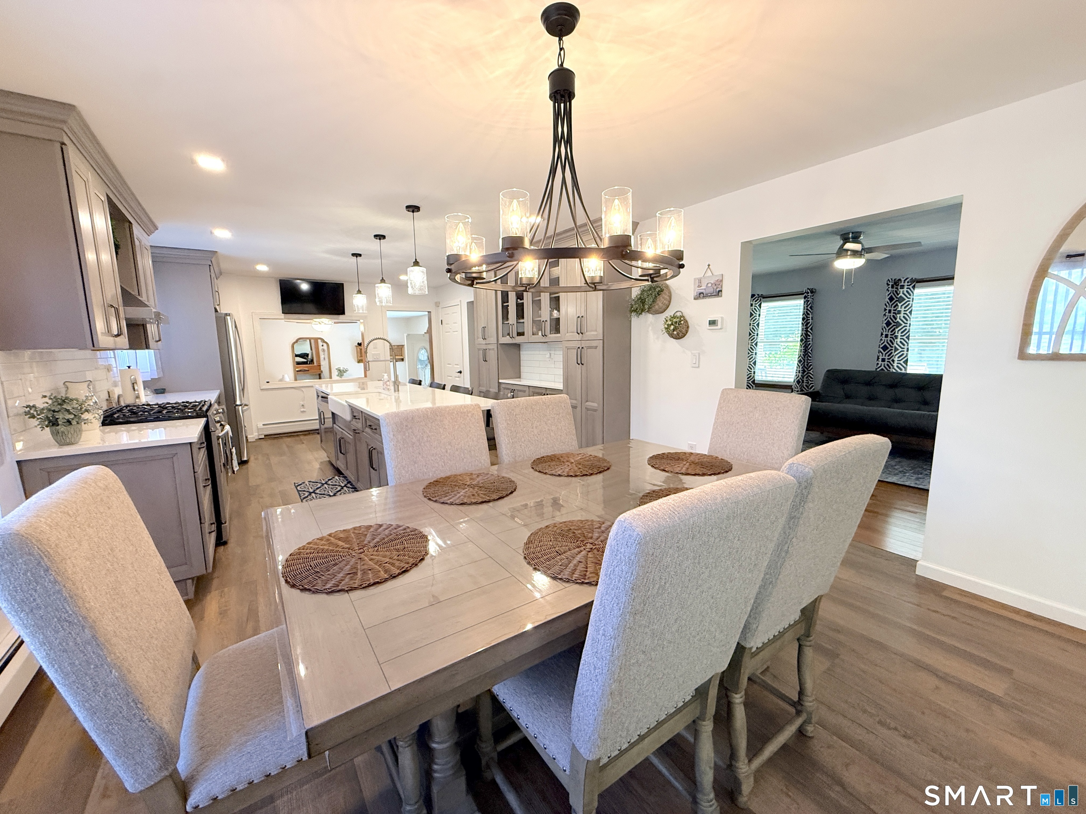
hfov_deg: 102.1
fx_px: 439
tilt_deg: -7.7
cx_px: 543
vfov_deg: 85.7
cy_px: 407
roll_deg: +1.1
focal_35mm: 14
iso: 320
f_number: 2.2
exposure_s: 1/120
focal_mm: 2.22
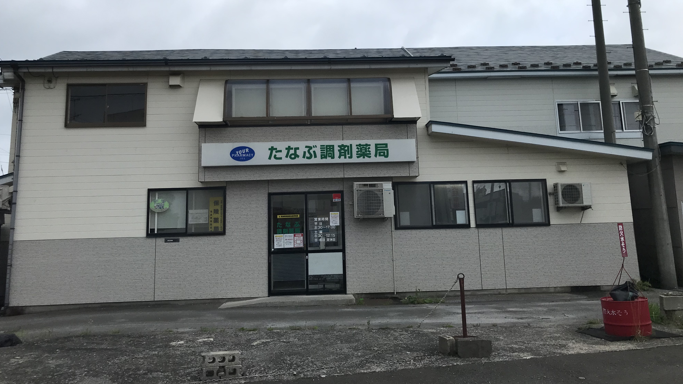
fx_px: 561
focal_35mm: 31
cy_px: 139
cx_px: 339
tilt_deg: +9.3
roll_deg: +1.0
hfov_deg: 62.6
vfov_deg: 37.5
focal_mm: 3.99
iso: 20
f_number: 1.8
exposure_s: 1/2994
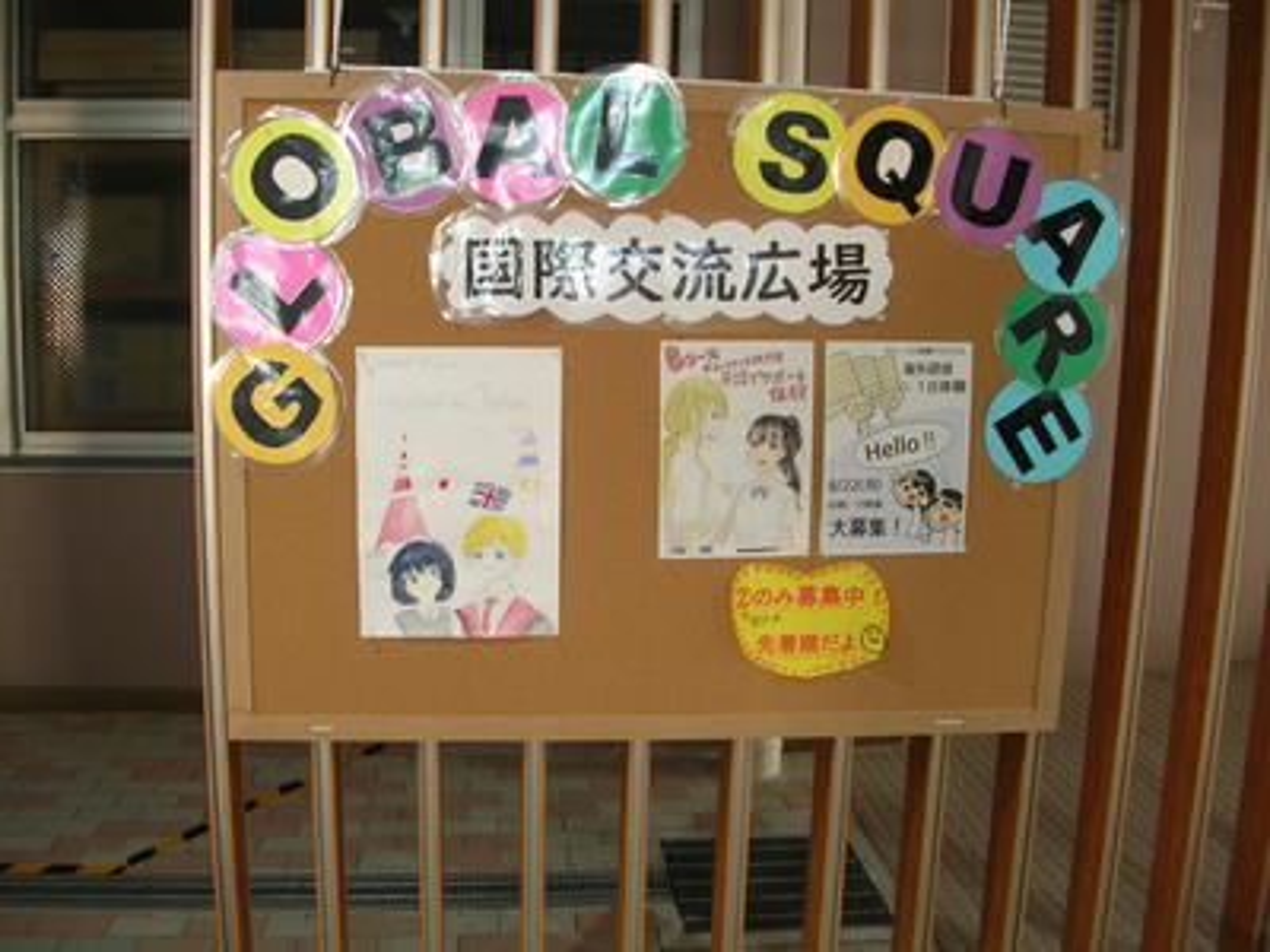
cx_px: 635
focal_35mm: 35
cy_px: 476
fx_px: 1284
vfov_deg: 40.7
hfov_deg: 52.6
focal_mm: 5.8
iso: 50
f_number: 2.8
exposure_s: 1/6.2
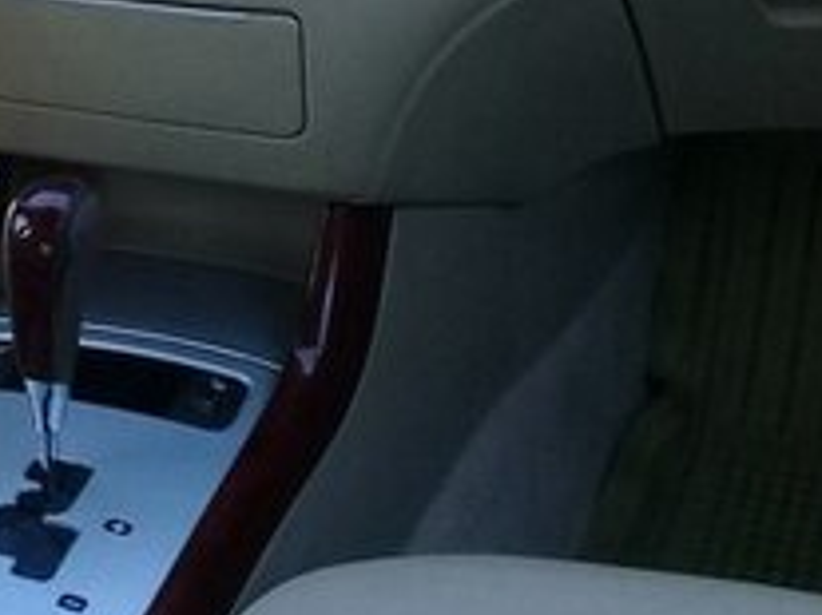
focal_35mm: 99
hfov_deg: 18.8
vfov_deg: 14.4
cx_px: -167
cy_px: -133
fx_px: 2350
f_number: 2.2
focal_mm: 3.3
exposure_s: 1/100
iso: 64
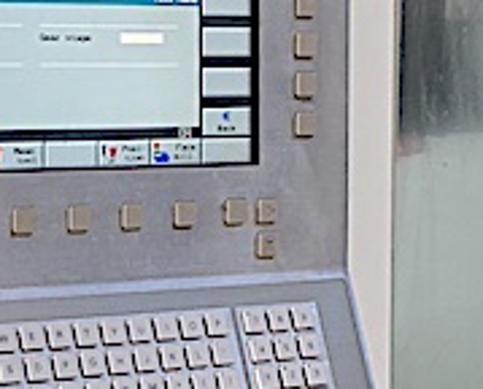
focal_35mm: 156
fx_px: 2235
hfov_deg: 12.3
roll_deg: +0.4
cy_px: 324
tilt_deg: -5.8
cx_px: 189
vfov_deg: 9.9
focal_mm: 4
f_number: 1.8
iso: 40
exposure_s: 1/25
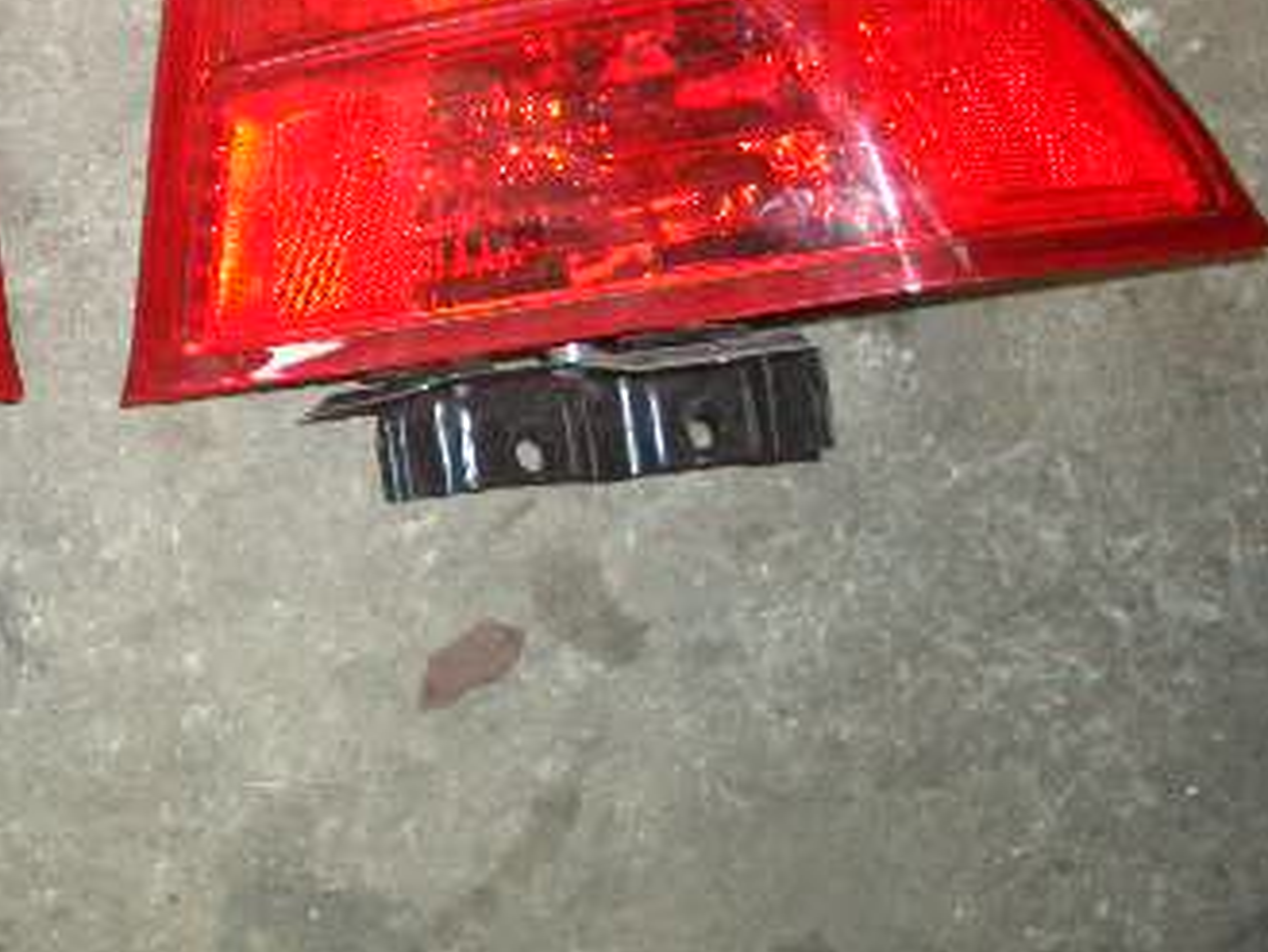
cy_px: 31
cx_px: 58
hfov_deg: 27.2
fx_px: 2492
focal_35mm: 68
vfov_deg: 21.0
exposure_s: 1/60
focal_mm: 5.8
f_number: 2.6
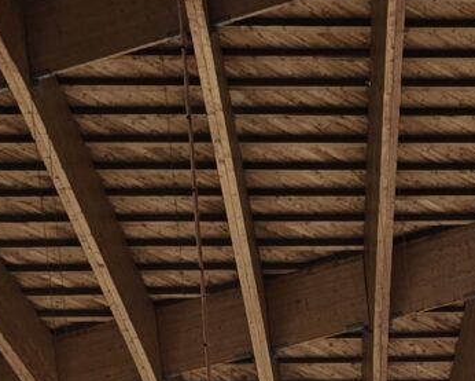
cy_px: 1025
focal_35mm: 166
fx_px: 2334
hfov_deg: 10.4
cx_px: 1056
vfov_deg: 8.3
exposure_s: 1/60
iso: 16
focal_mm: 6.3
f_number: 1.7
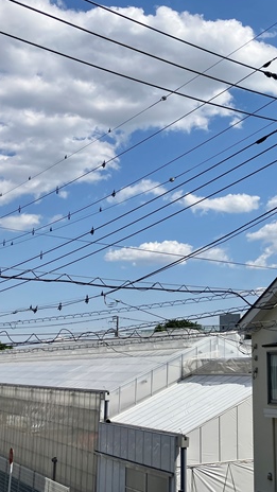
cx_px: 238
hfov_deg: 23.4
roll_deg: +1.5
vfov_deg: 41.3
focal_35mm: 50
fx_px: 653
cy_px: 218
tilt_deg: +13.9
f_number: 1.8
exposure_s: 1/4425
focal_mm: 3.99
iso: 32
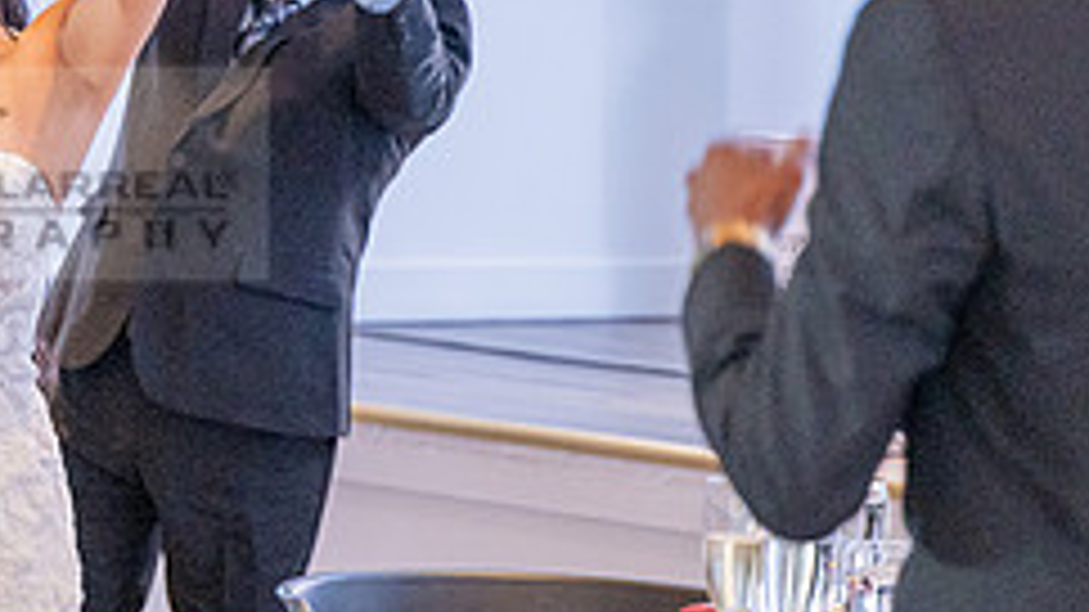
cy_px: 173
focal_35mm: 199
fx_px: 5745
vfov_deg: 6.1
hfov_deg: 10.7
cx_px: -112
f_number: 2.8
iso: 1600
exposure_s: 1/125
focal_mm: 70
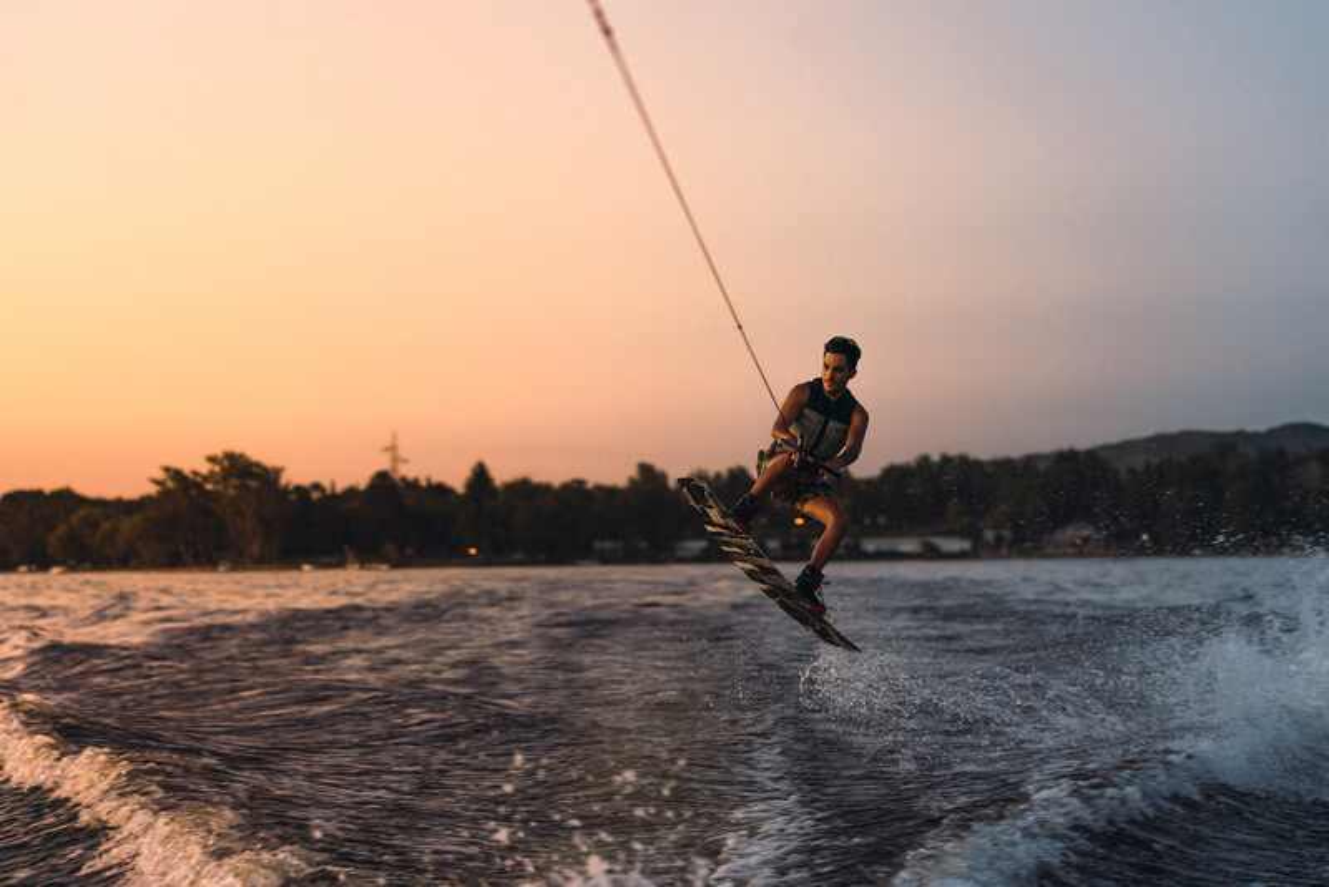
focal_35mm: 90
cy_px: 444
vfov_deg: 15.2
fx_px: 3324
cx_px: 664
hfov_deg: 22.6
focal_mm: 90
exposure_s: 1/250
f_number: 2.8
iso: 500
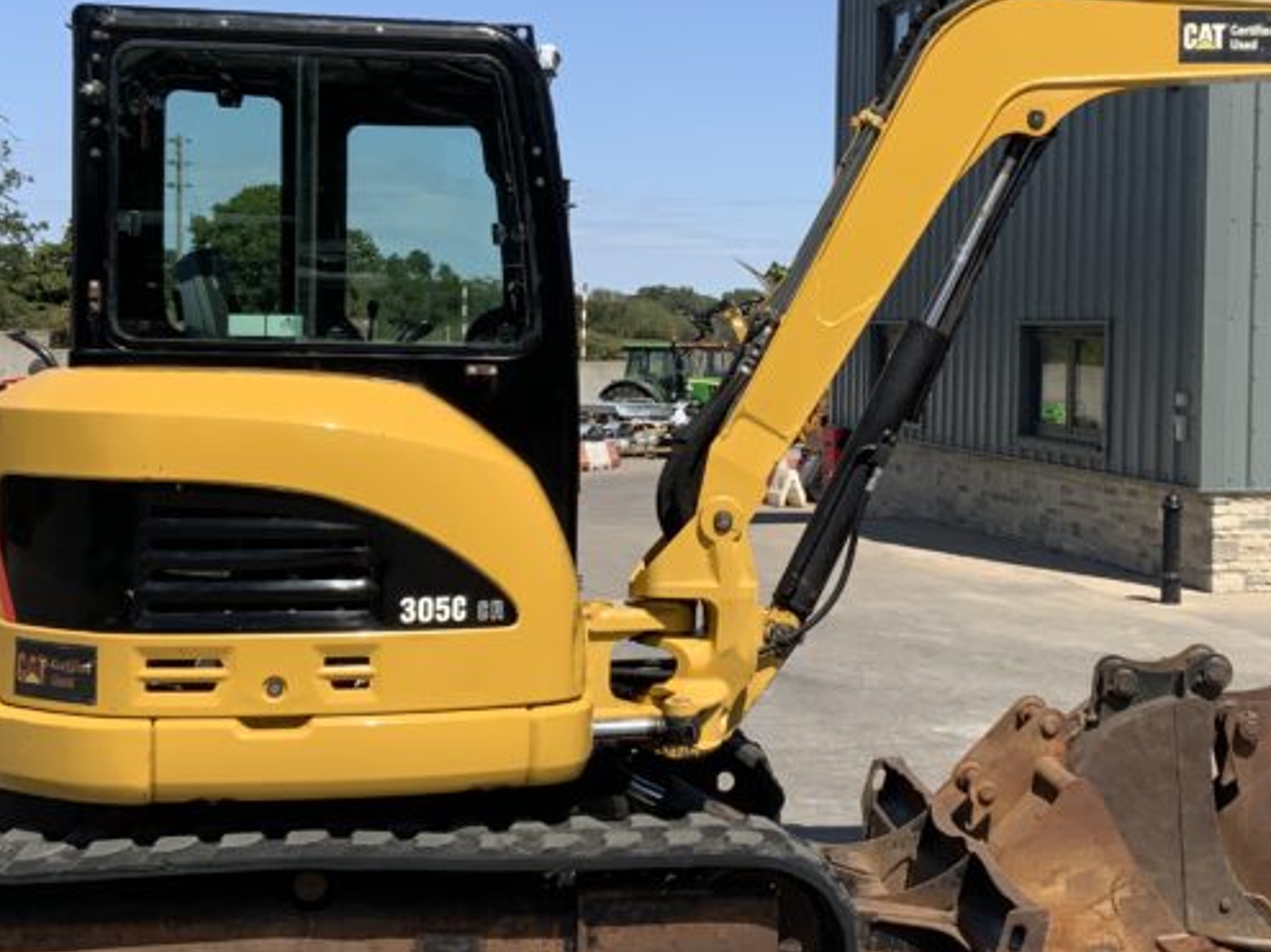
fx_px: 2202
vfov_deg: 24.4
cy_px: 382
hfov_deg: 32.0
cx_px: 817
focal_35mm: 60
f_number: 1.8
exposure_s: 1/1848
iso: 16
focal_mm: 3
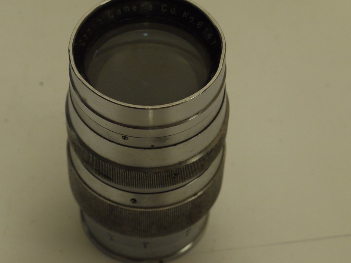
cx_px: 144
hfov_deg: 17.2
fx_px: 1156
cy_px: 117
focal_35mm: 114
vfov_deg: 13.0
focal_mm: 45
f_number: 10
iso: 800
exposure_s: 1/25
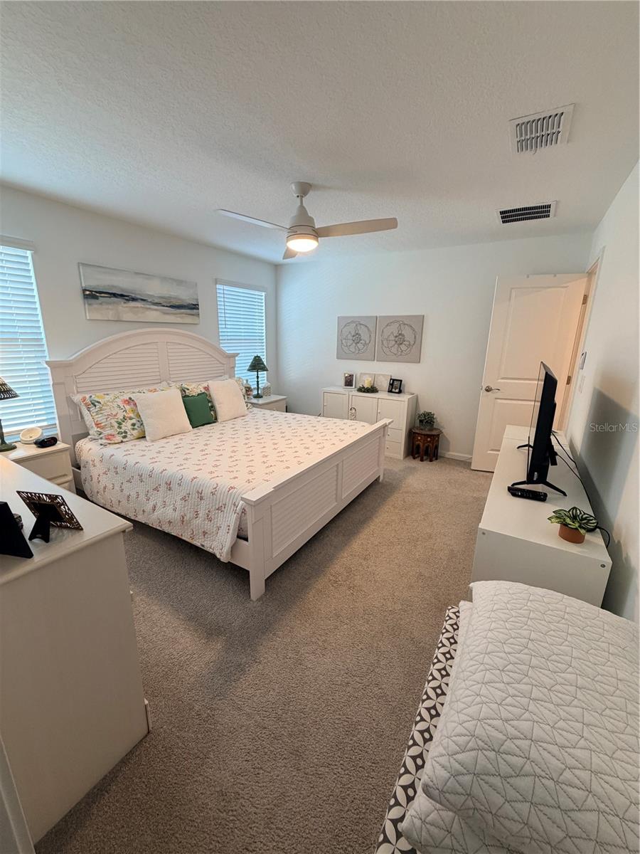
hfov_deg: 85.7
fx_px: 345
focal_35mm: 14
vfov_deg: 102.1
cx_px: 320
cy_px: 427
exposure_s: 1/120
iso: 250
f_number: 2.2
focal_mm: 2.22
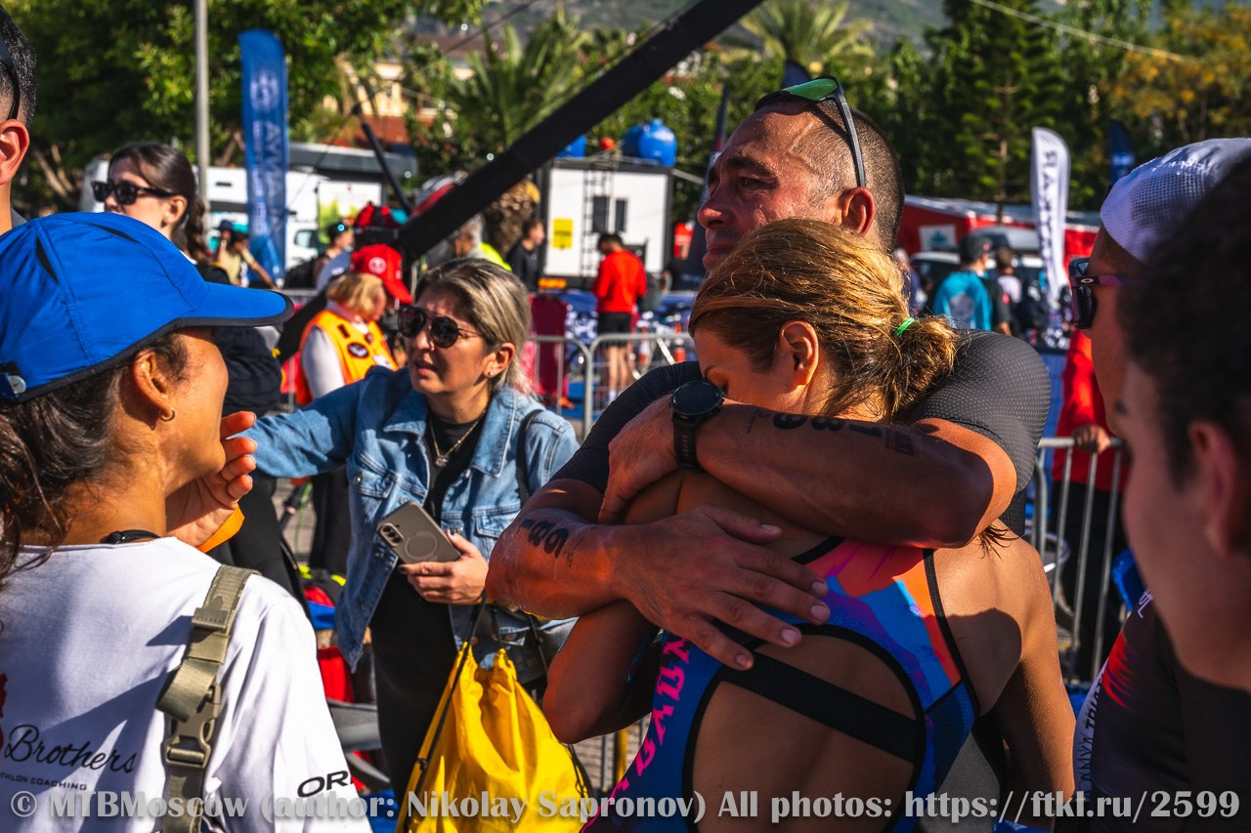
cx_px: 626
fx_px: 2085
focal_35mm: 60
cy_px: 416
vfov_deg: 22.6
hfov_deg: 33.4
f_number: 9
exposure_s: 1/800
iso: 200
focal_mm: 60
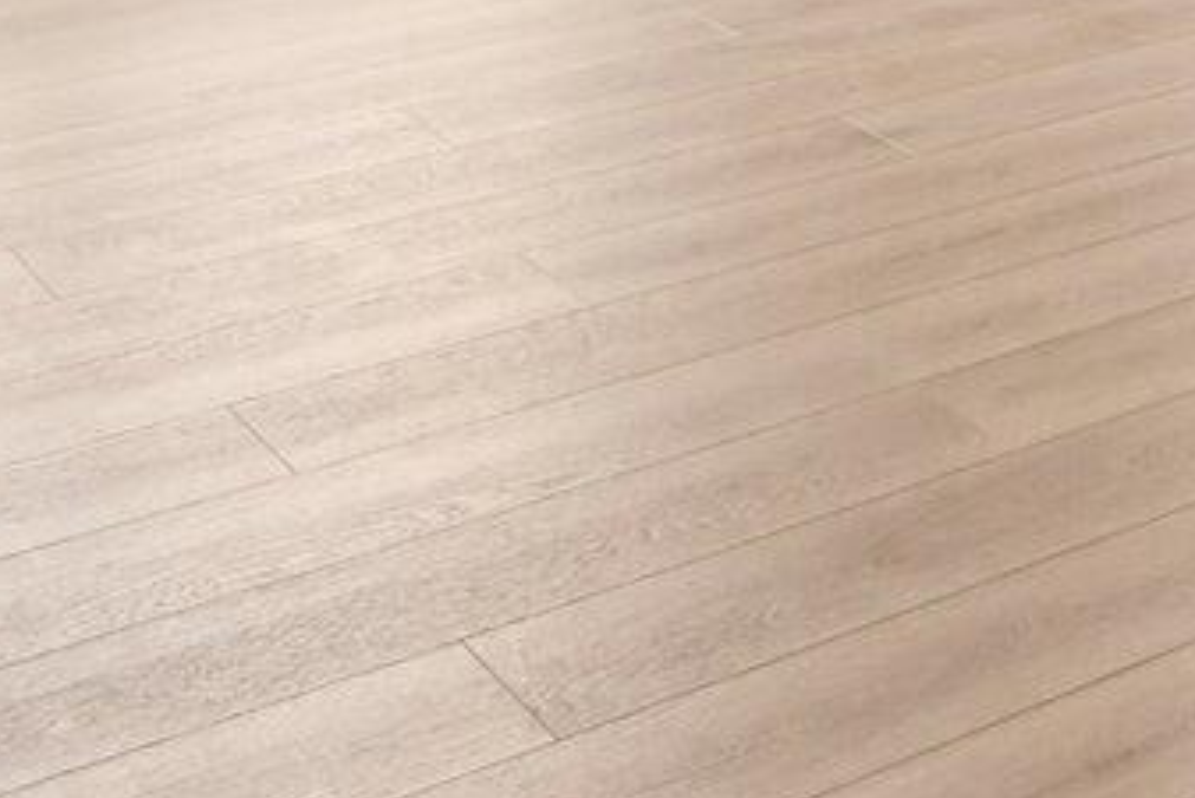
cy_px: -849
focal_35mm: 85
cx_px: 1656
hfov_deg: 21.1
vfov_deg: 13.5
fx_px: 2823
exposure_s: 1/15
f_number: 8
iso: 160
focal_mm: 14
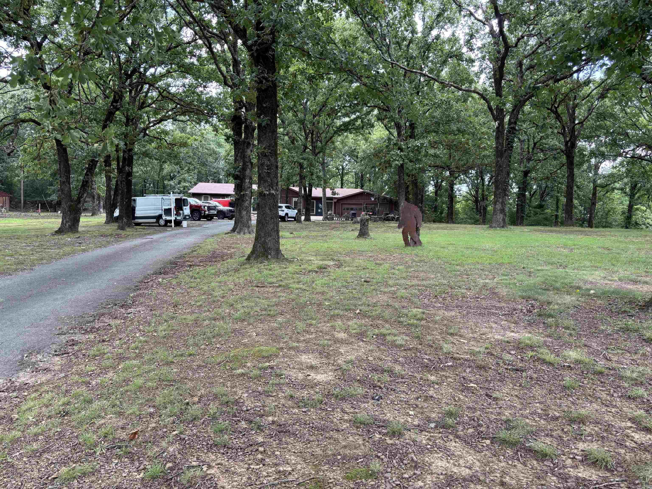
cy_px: 244
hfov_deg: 67.3
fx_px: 490
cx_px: 326
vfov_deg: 53.1
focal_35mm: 26
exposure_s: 1/166
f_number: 1.6
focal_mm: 5.96
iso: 64
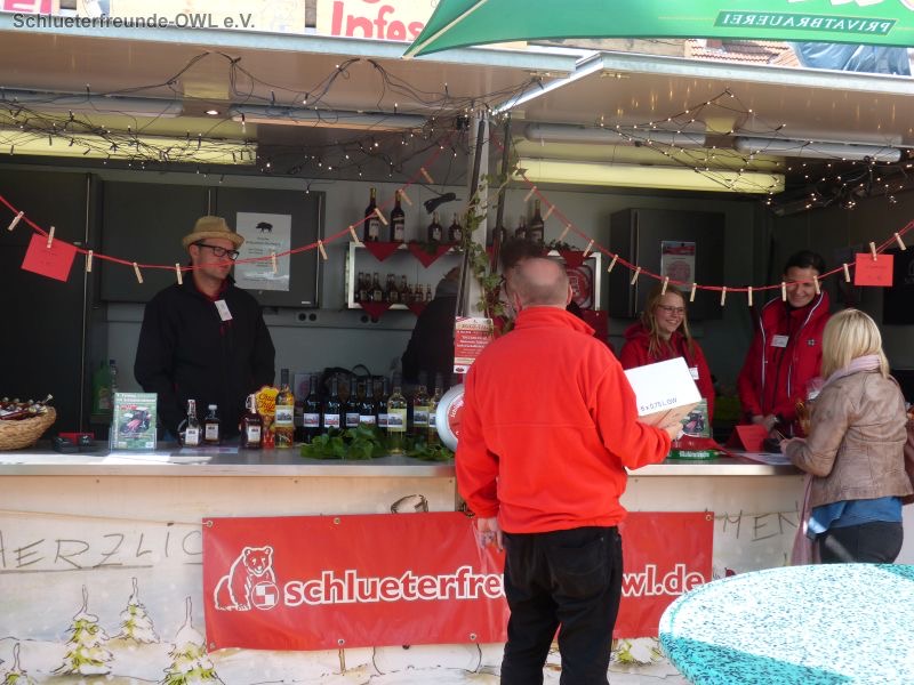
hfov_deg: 49.0
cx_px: 457
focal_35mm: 38
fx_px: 1003
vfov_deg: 37.7
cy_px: 342
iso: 100
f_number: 4
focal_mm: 6.8
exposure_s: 1/200
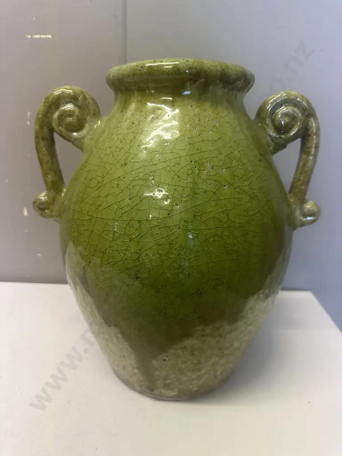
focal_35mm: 24
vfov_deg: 71.6
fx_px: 316
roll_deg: -1.8
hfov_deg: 56.8
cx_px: 171
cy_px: 228
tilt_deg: -17.2
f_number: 1.78
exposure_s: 1/100
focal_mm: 6.86
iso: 125
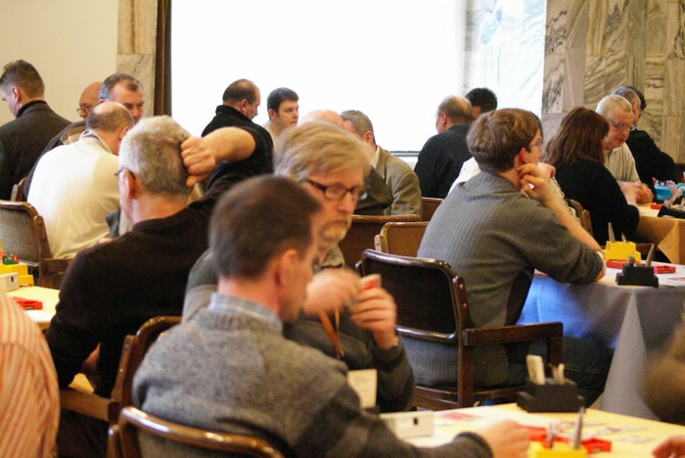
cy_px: 229
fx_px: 2142
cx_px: 342
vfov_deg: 12.2
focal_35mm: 112
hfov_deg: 18.2
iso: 1600
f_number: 4.5
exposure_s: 1/8
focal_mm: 75
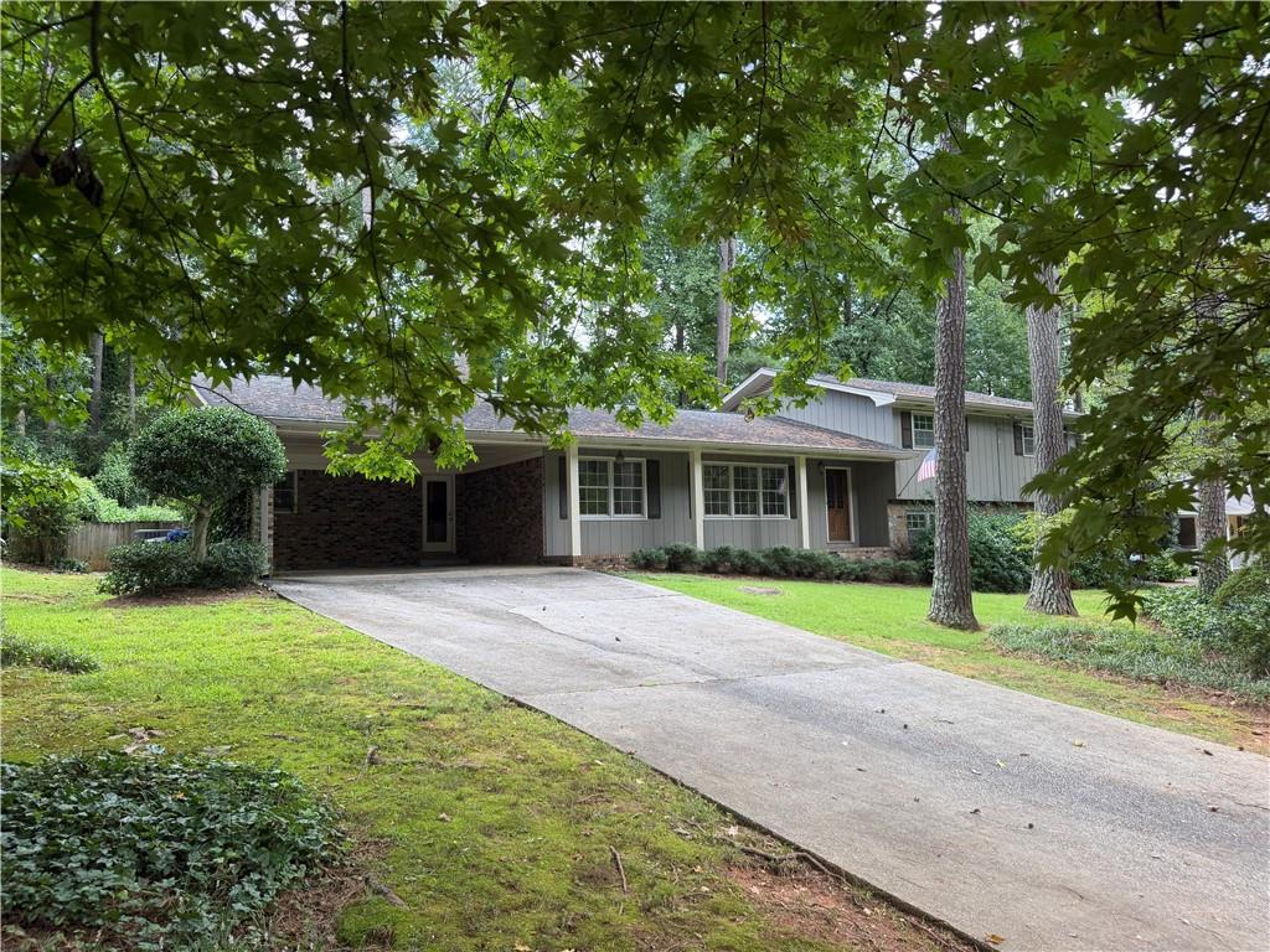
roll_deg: +1.3
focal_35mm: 24
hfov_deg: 71.6
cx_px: 635
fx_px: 881
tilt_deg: +4.9
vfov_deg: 56.8
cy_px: 476
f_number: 1.78
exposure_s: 1/196
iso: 80
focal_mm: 6.76
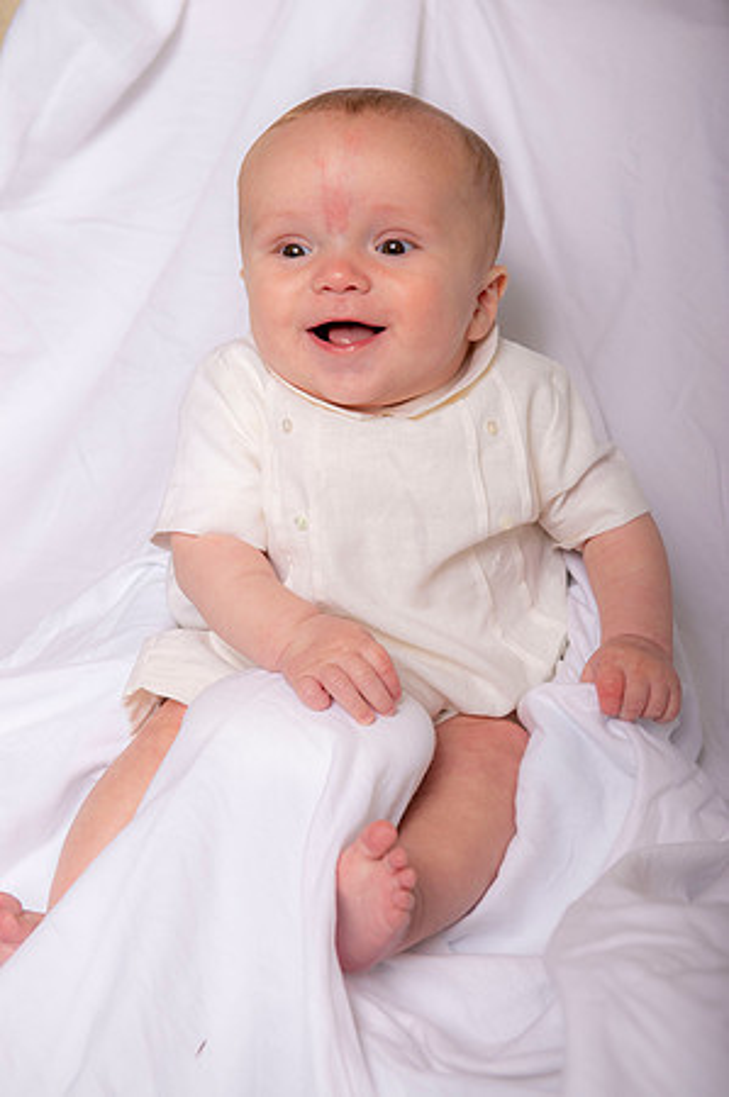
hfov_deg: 20.6
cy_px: 548
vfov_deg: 30.5
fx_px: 2009
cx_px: 364
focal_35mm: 66
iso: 250
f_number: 5.6
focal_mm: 66
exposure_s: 1/200
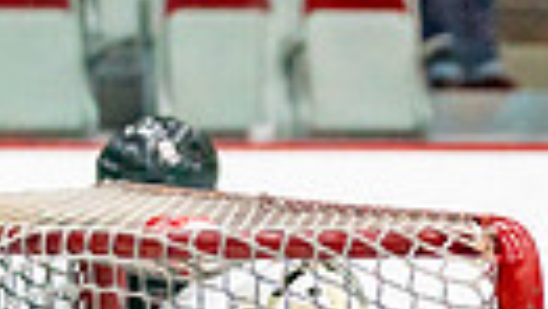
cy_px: 856
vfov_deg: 2.2
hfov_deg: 3.9
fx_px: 8087
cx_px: 727
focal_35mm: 556
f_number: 2.8
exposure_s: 1/1250
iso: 3200
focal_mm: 107
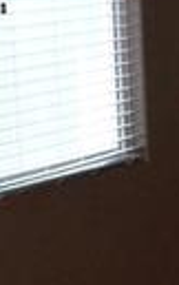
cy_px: 155
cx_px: 687
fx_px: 1696
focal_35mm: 218
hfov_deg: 5.4
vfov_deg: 9.6
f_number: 4
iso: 2500
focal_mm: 18
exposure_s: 1/125
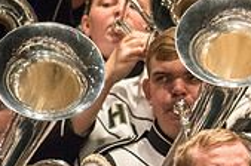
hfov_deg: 1.0
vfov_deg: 0.7
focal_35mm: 2063
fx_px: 14356
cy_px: 88
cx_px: 379
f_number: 5.6
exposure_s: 1/320
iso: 4000
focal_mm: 600
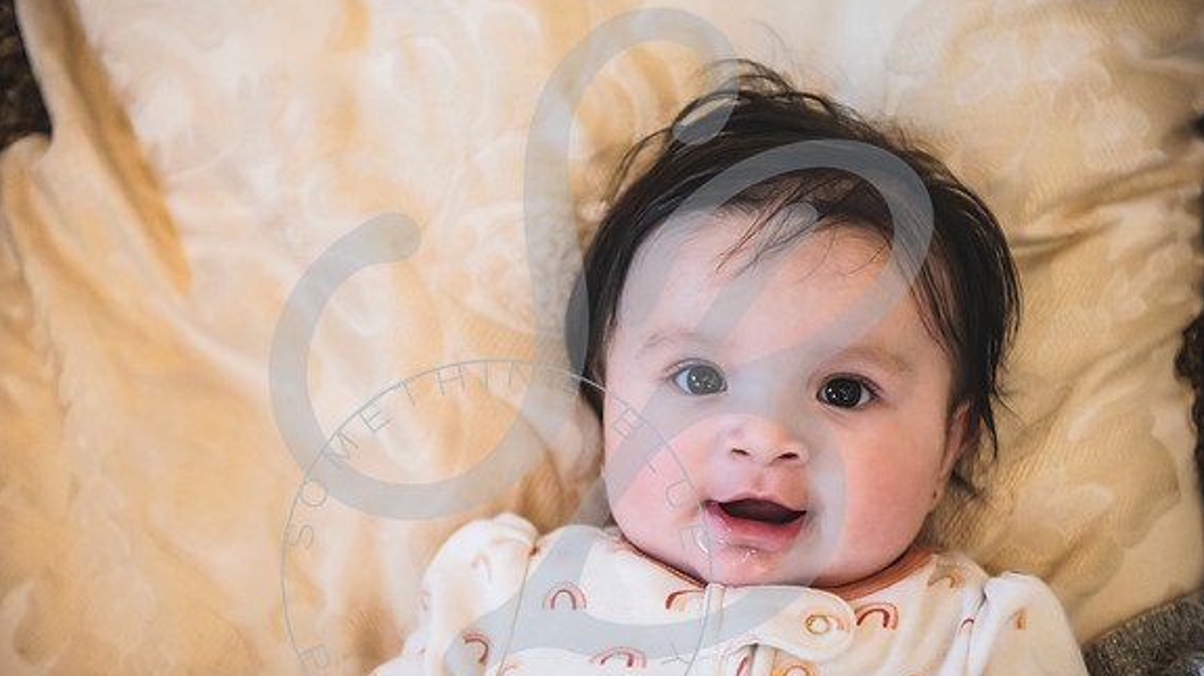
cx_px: 601
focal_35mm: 74
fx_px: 2362
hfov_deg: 28.6
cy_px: 399
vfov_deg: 16.3
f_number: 2.8
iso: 1600
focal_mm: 70
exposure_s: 1/125
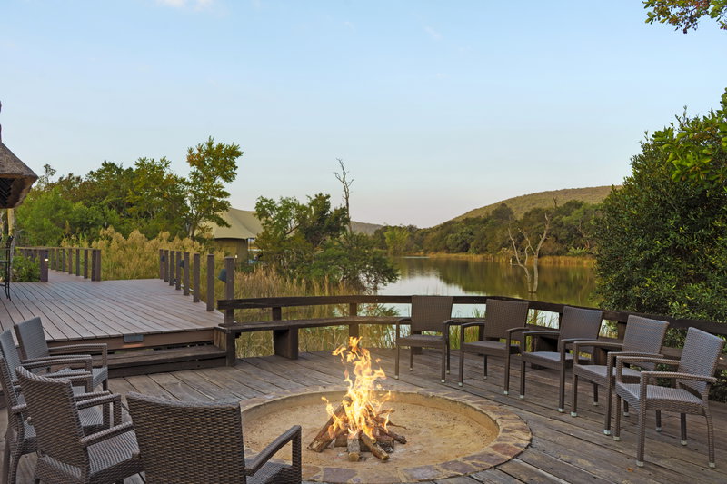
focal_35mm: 28
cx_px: 364
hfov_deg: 65.5
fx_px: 565
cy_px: 242
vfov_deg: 46.4
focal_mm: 28
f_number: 8
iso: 100
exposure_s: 1/25
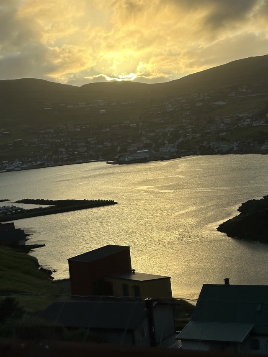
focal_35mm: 72
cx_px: 143
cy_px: 103
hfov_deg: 20.4
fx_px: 743
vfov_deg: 26.8
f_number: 1.78
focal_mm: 6.86
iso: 64
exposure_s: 1/4016
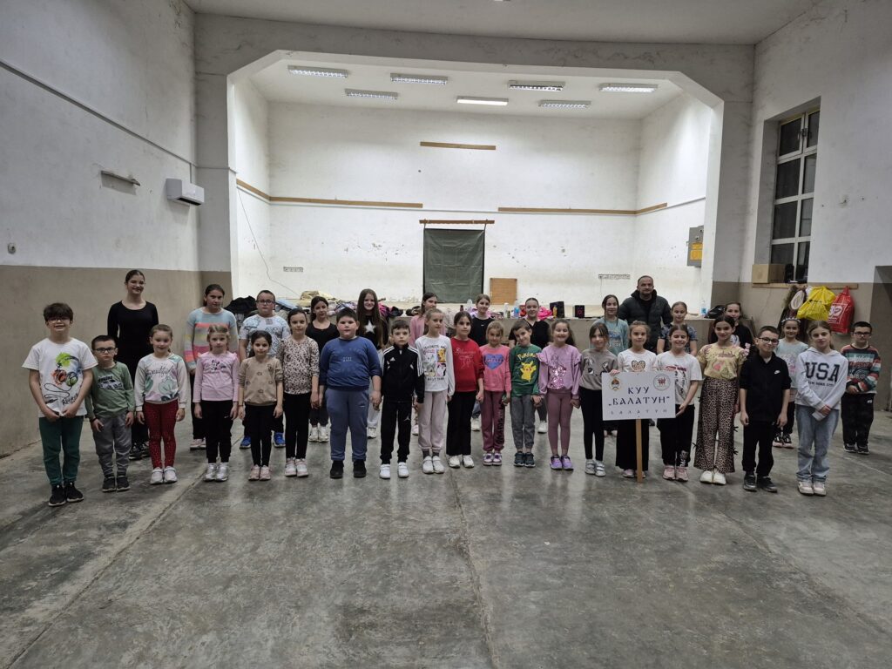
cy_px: 334
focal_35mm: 23
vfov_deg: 58.9
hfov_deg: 73.9
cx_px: 446
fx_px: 593
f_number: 1.8
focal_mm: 5.4
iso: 640
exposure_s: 1/100
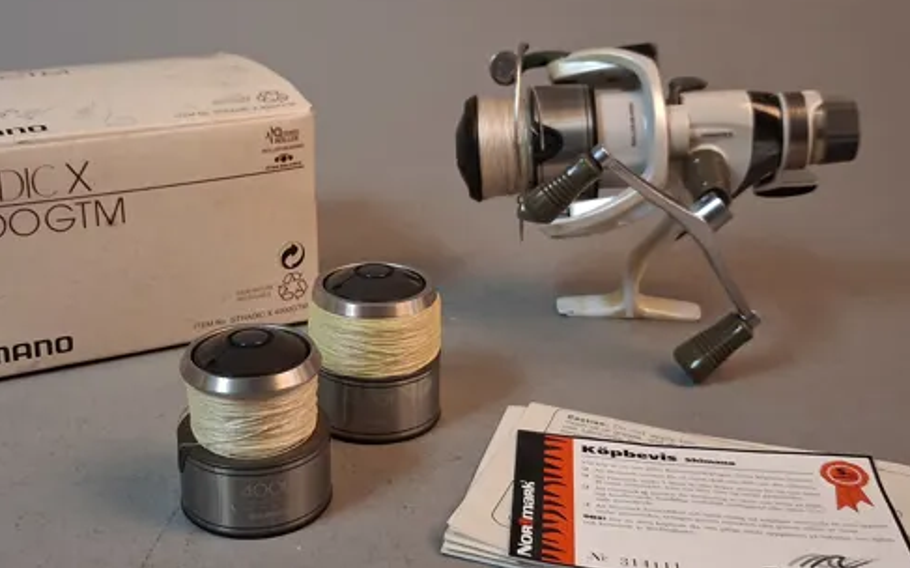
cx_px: 387
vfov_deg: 27.4
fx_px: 1165
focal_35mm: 47
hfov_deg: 42.5
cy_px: 234
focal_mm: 4
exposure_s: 1/50
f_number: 1.8
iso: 250
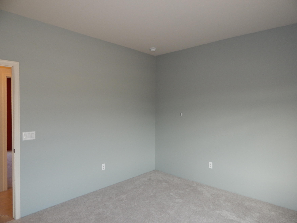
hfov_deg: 73.9
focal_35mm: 23
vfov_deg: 58.9
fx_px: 197
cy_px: 112
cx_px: 148
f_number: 3
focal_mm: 4
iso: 125
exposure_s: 1/30
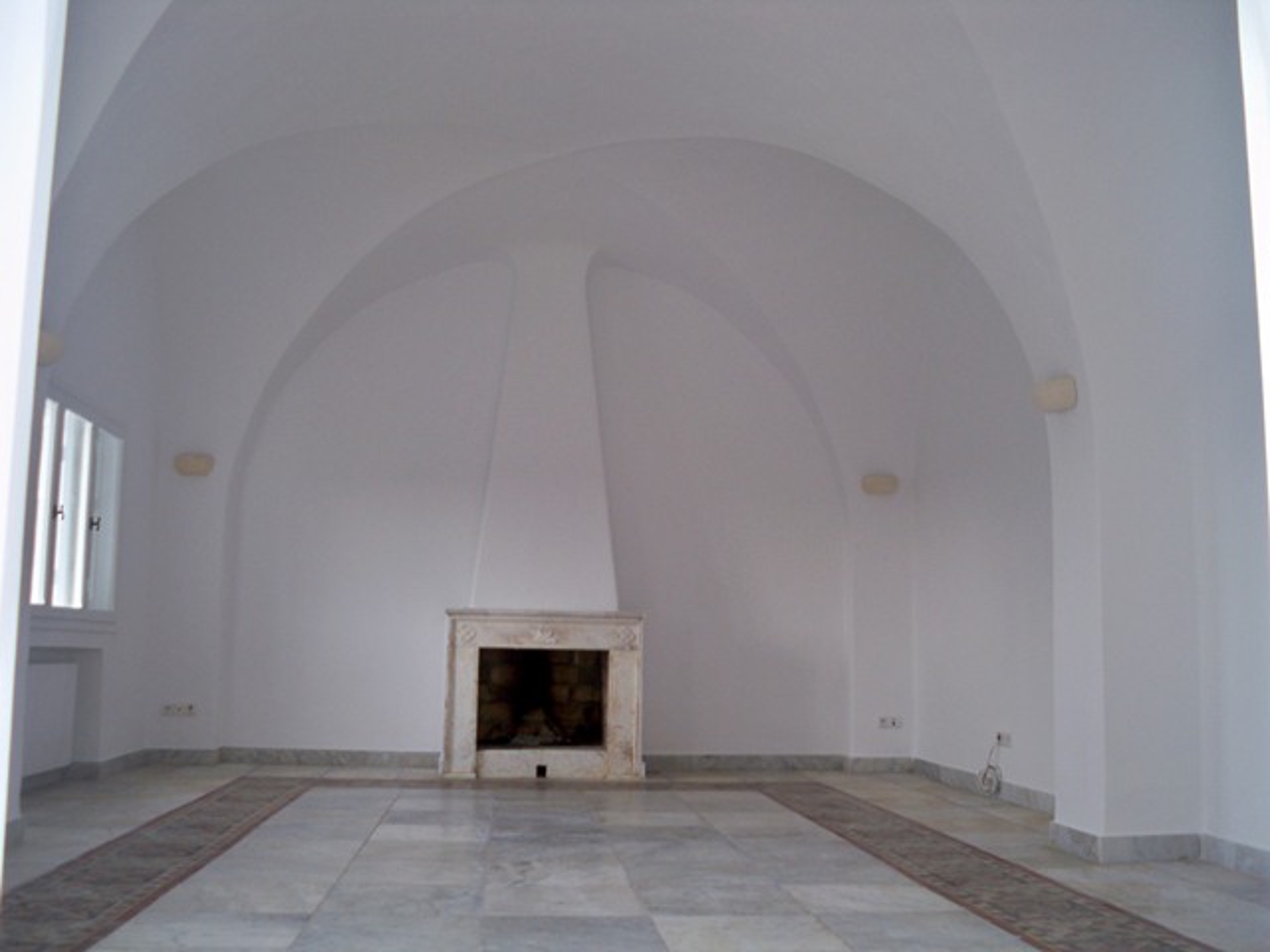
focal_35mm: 35
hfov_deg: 52.6
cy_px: 476
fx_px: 1284
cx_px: 635
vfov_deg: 40.7
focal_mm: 6.3
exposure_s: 1/60
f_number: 3.1
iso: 64
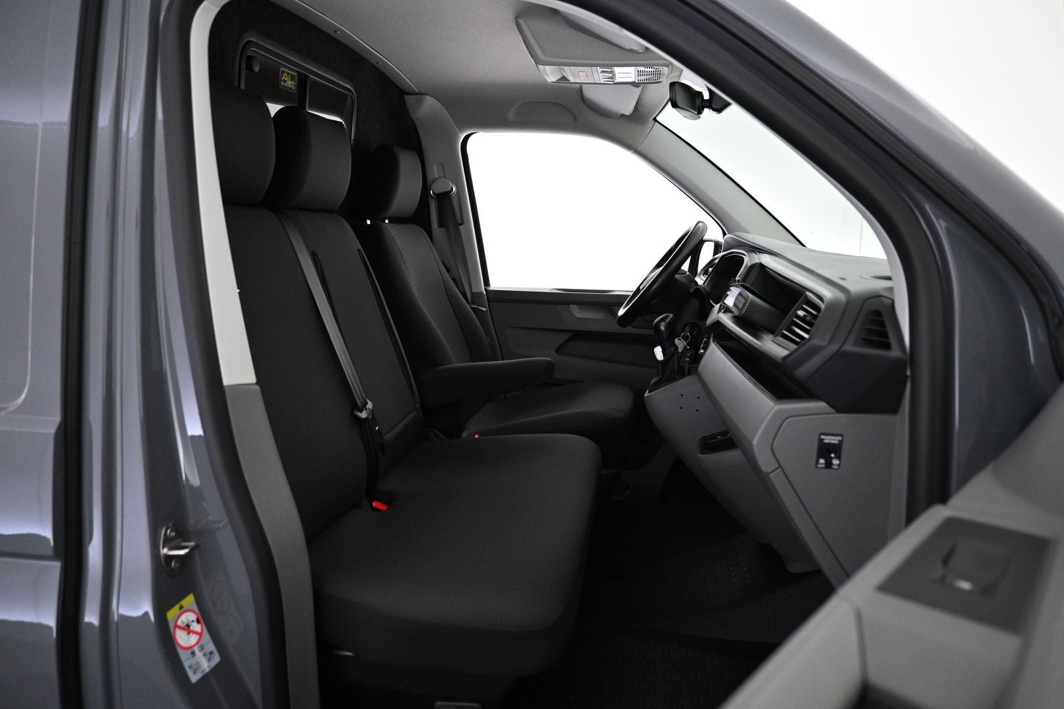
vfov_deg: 53.1
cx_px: 532
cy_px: 354
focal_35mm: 24
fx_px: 709
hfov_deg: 73.7
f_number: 3.5
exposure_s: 1/40
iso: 1600
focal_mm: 16
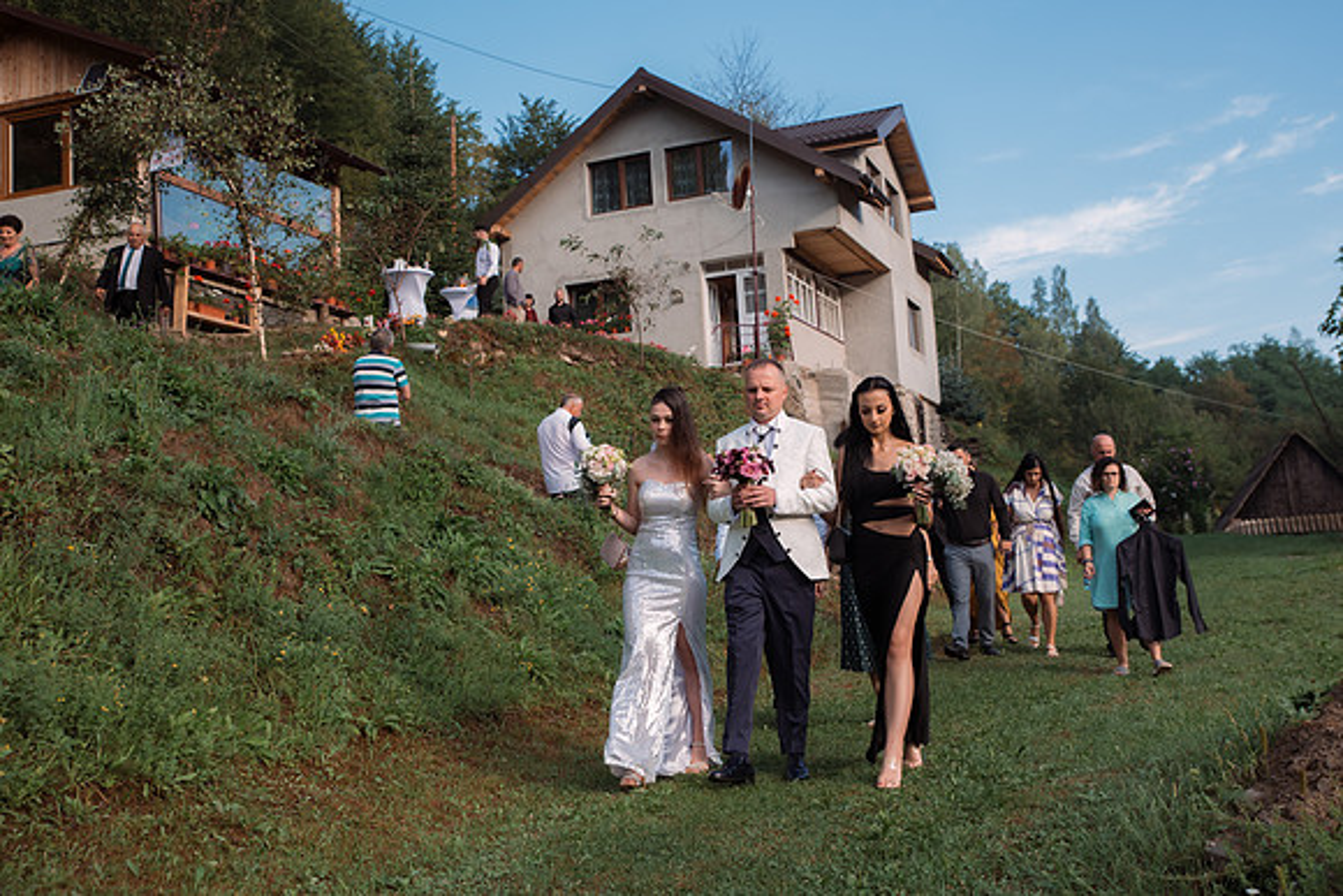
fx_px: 1414
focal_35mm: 38
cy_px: 411
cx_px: 727
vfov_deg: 35.2
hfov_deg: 50.8
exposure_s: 1/500
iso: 250
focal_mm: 35
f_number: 3.5
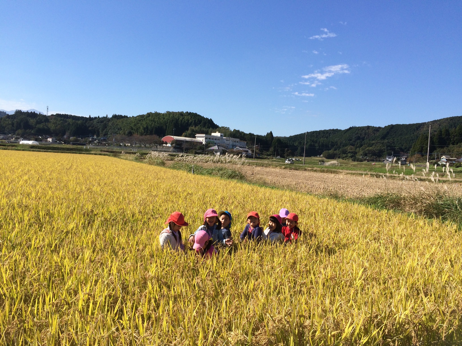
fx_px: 387
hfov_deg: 61.7
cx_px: 231
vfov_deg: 48.2
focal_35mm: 29
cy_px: 173
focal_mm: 4.15
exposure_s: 1/2160
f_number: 2.2
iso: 32
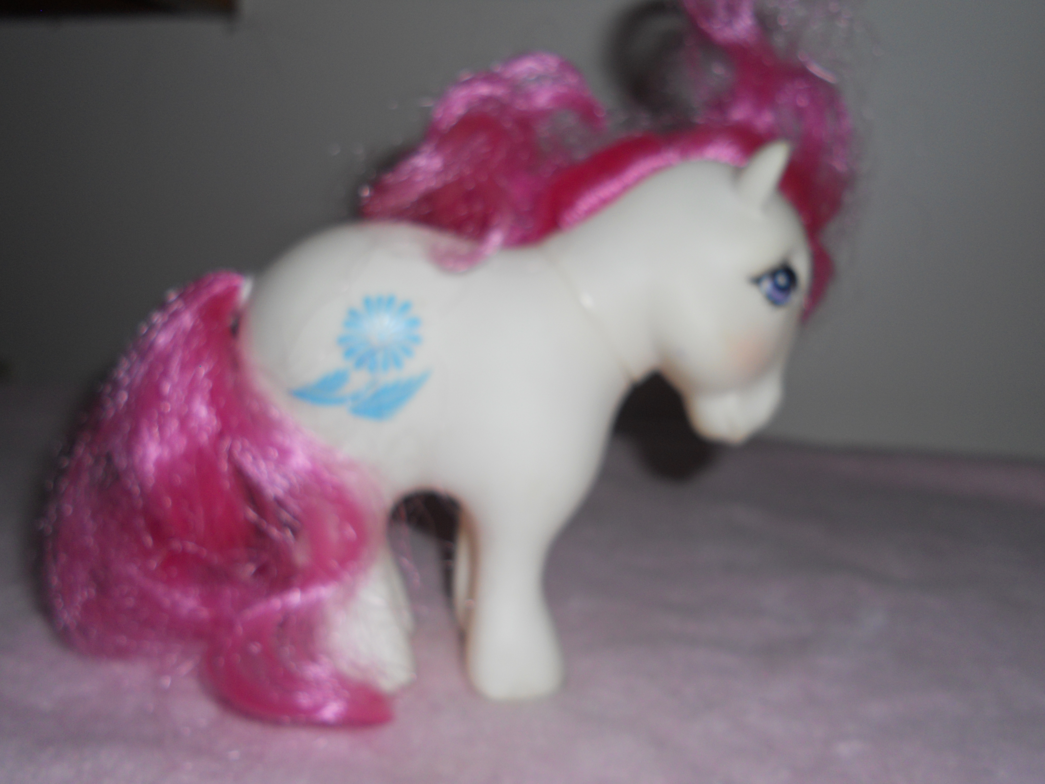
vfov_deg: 44.2
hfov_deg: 56.8
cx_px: 522
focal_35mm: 32
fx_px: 966
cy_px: 392
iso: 80
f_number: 8.8
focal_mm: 5.8
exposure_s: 1/25
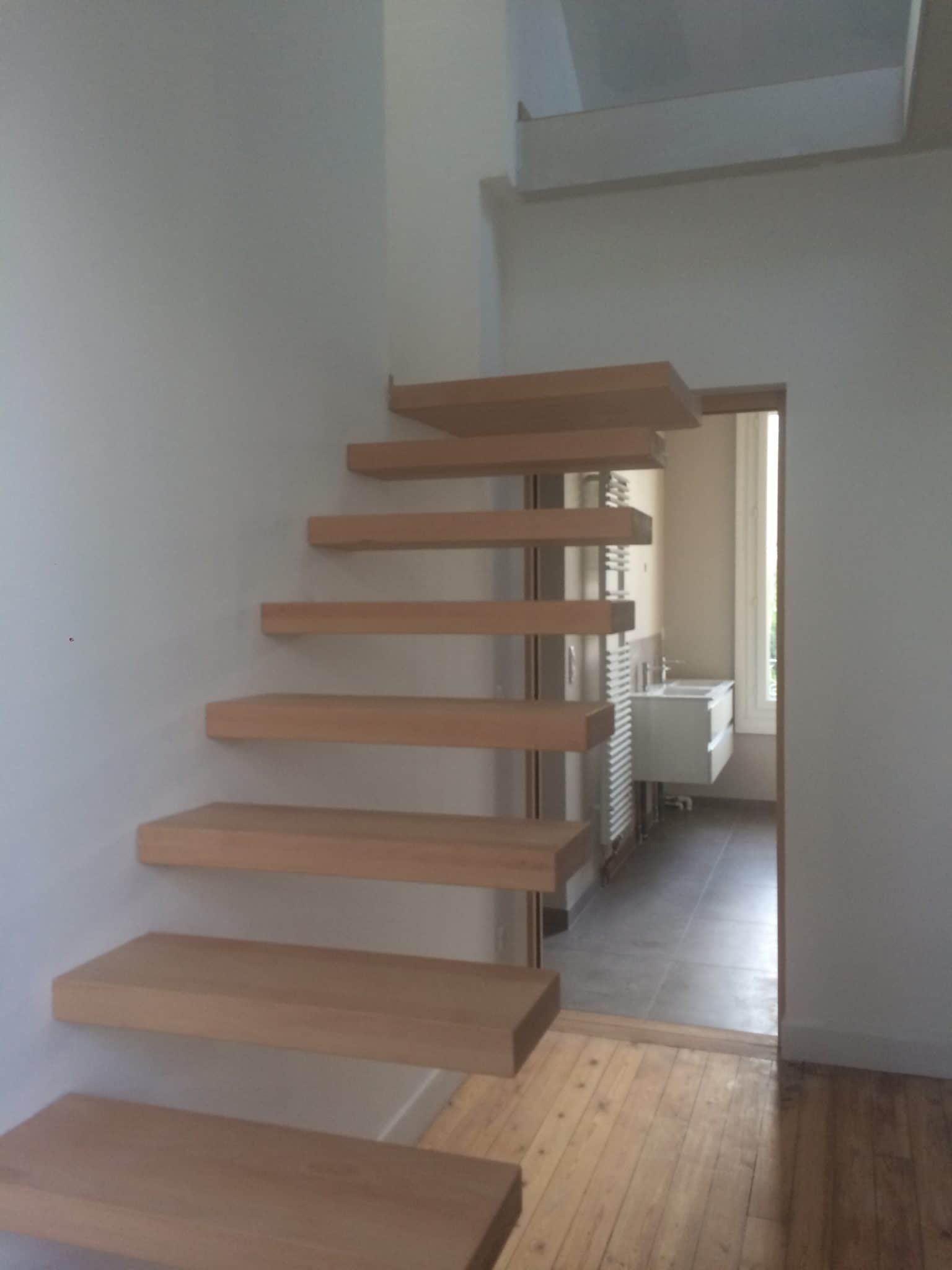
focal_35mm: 29
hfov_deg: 48.2
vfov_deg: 61.7
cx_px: 476
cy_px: 635
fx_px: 1063
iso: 125
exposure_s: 1/33
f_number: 2.2
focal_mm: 4.15
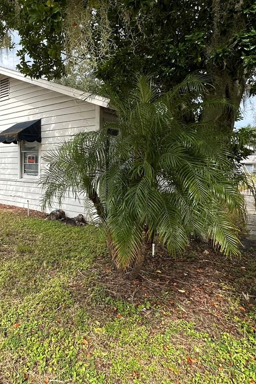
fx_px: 267
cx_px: 47
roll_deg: -0.1
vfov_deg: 71.2
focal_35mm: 25
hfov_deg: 48.1
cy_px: 167
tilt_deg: +1.0
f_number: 2.2
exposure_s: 1/720
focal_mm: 2.22
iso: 40
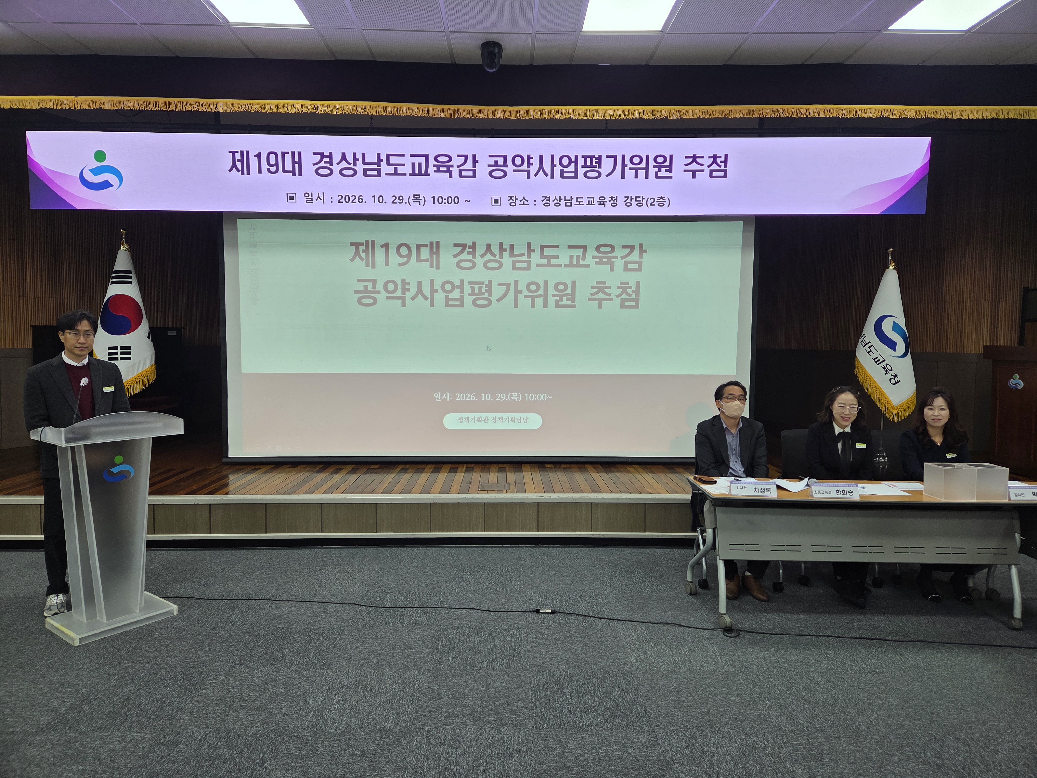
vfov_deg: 58.9
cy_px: 389
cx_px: 518
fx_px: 689
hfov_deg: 73.9
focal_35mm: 23
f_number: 1.8
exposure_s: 1/120
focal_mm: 5.4
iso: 50
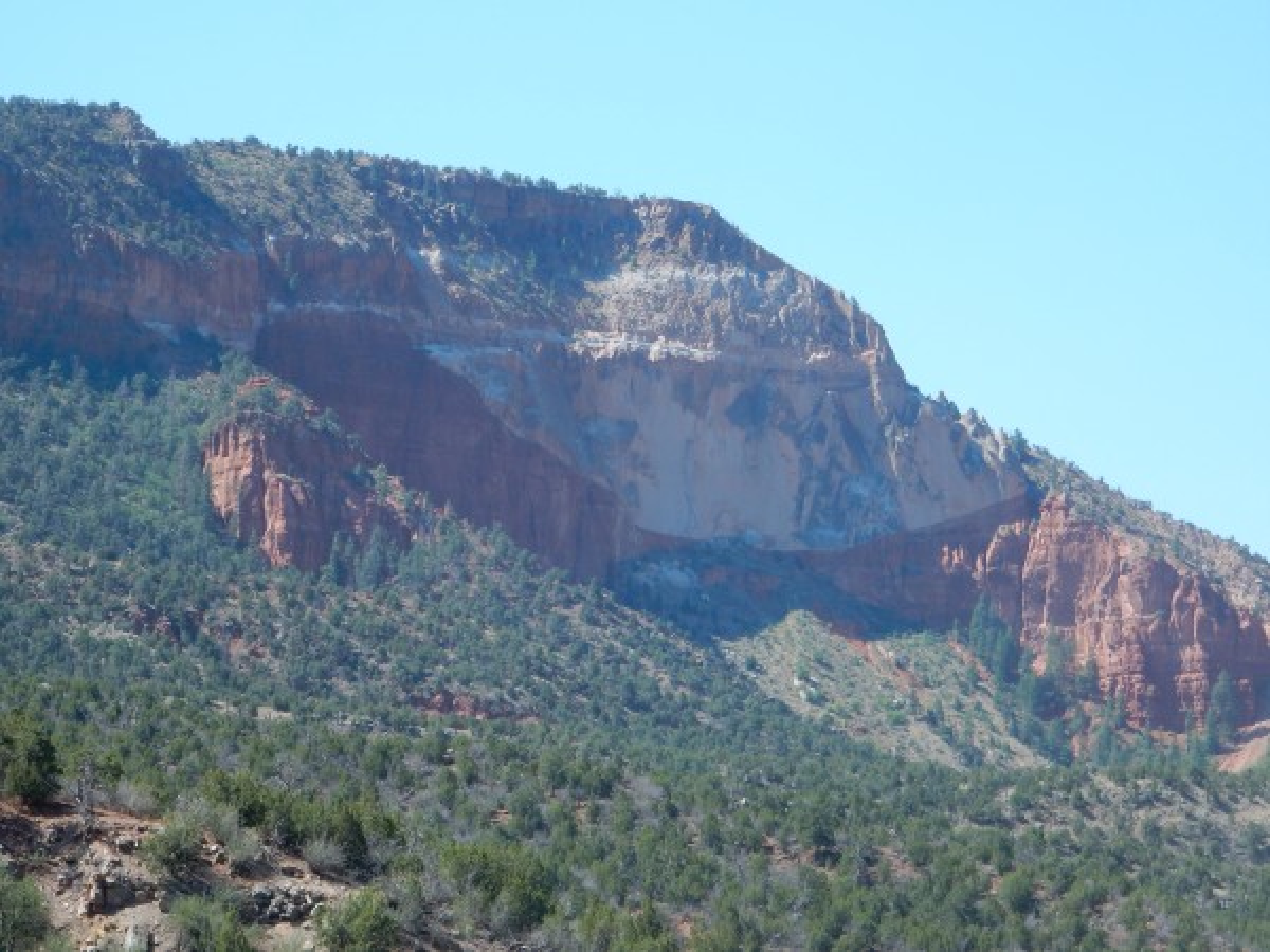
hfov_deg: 10.2
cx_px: 635
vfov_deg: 7.7
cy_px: 476
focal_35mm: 193
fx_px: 7081
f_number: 6.3
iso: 125
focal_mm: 34.5
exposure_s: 1/320
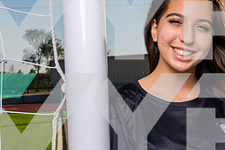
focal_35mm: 77
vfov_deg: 17.5
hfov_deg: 25.7
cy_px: 125
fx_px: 481
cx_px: 189
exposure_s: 1/250
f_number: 8
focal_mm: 29
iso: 100
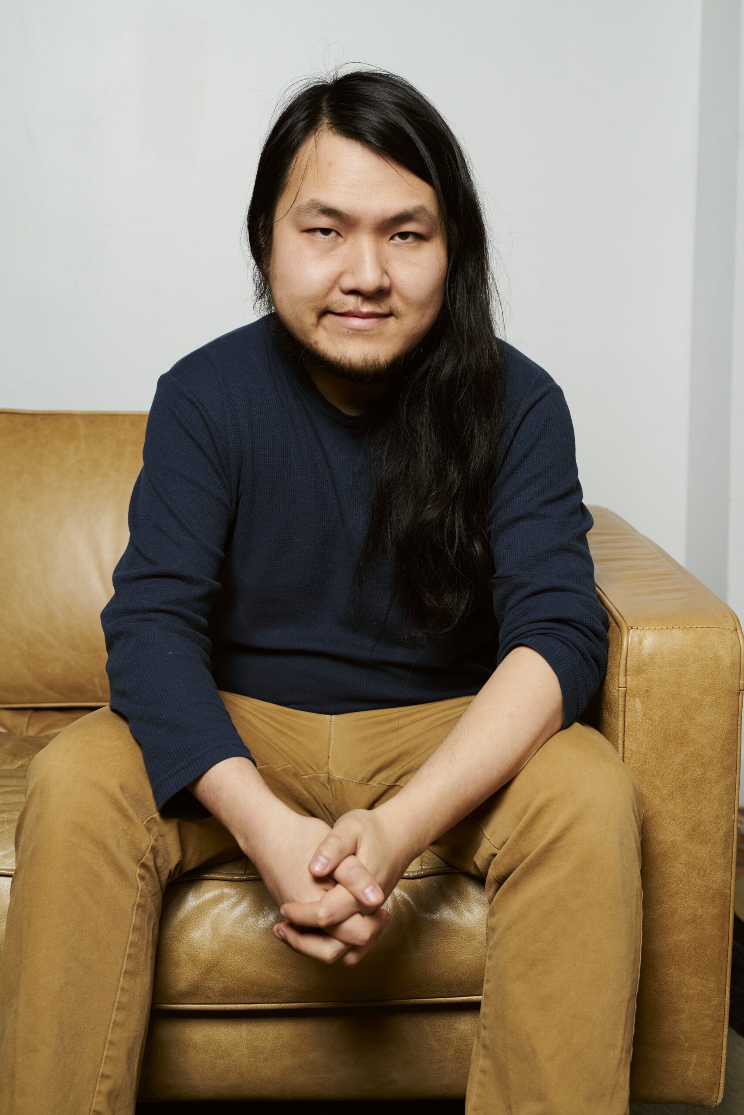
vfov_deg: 39.6
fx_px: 1550
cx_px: 372
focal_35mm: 50
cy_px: 558
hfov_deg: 27.0
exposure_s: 1/125
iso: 400
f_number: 5.6
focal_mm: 50
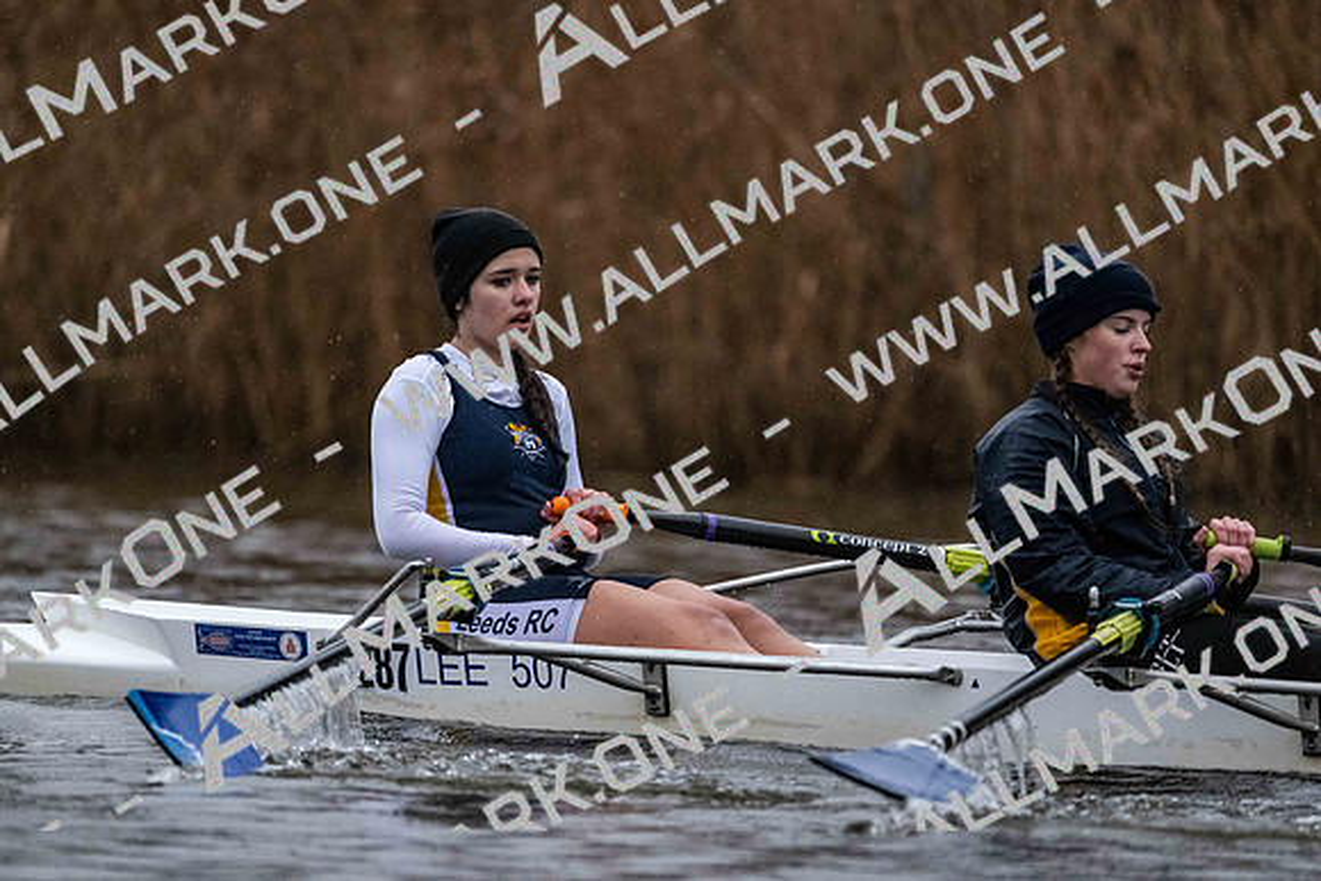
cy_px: 440
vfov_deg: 3.4
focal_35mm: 400
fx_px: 14681
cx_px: 660
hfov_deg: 5.2
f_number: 4.5
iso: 7200
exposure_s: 1/1600
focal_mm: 400
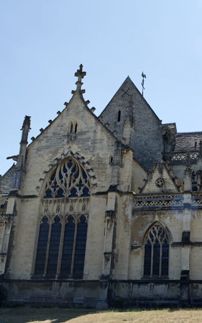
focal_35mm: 43
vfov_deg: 46.2
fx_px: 379
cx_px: 190
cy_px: 163
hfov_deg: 28.5
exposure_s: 1/320
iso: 100
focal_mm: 15
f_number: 5
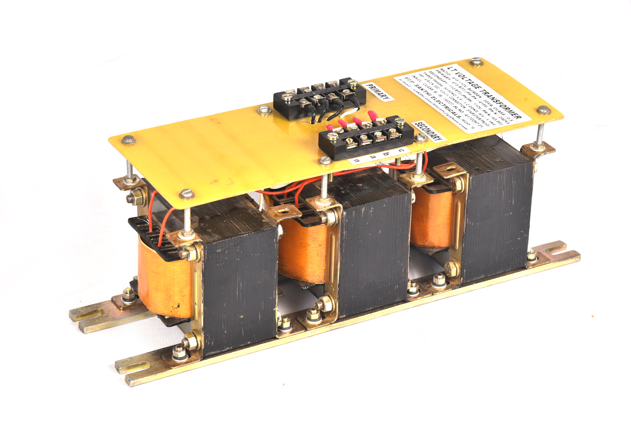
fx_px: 1964
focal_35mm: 112
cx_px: 316
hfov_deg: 18.3
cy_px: 211
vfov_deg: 12.2
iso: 100
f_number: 13
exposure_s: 1/160
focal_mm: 112
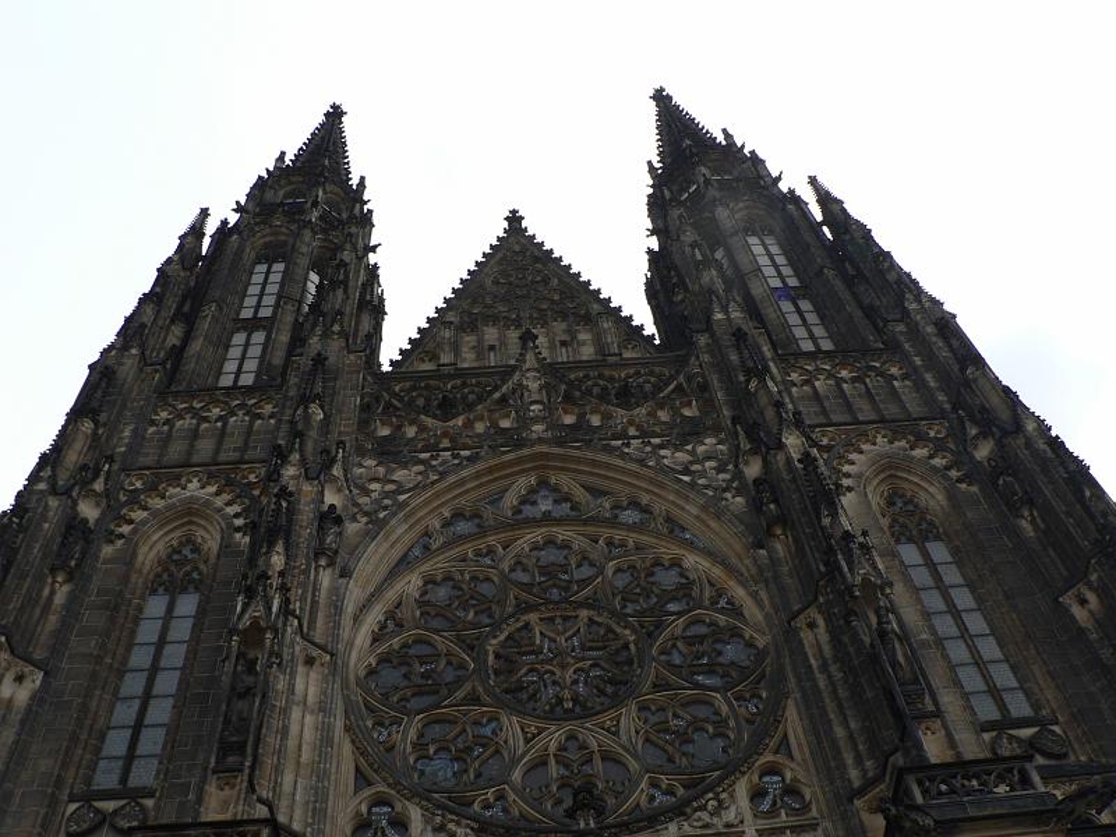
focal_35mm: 36
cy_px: 418
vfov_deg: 39.7
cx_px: 558
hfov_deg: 51.4
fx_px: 1161
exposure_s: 1/400
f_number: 4.5
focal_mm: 6
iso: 80
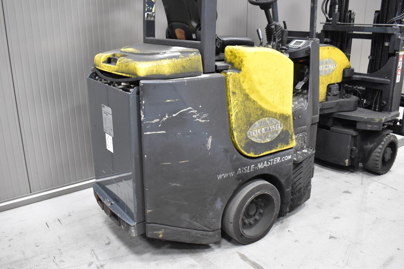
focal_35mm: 33
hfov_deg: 57.2
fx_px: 370
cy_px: 134
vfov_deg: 40.0
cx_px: 202
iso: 1600
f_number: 4.5
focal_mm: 22
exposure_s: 1/25
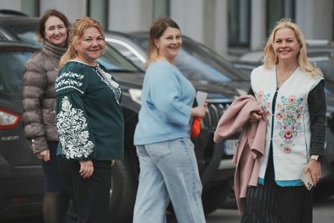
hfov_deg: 10.6
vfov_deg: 7.1
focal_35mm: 194
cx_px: 167
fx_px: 1800
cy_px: 112
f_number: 5.6
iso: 100
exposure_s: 1/400
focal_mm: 192
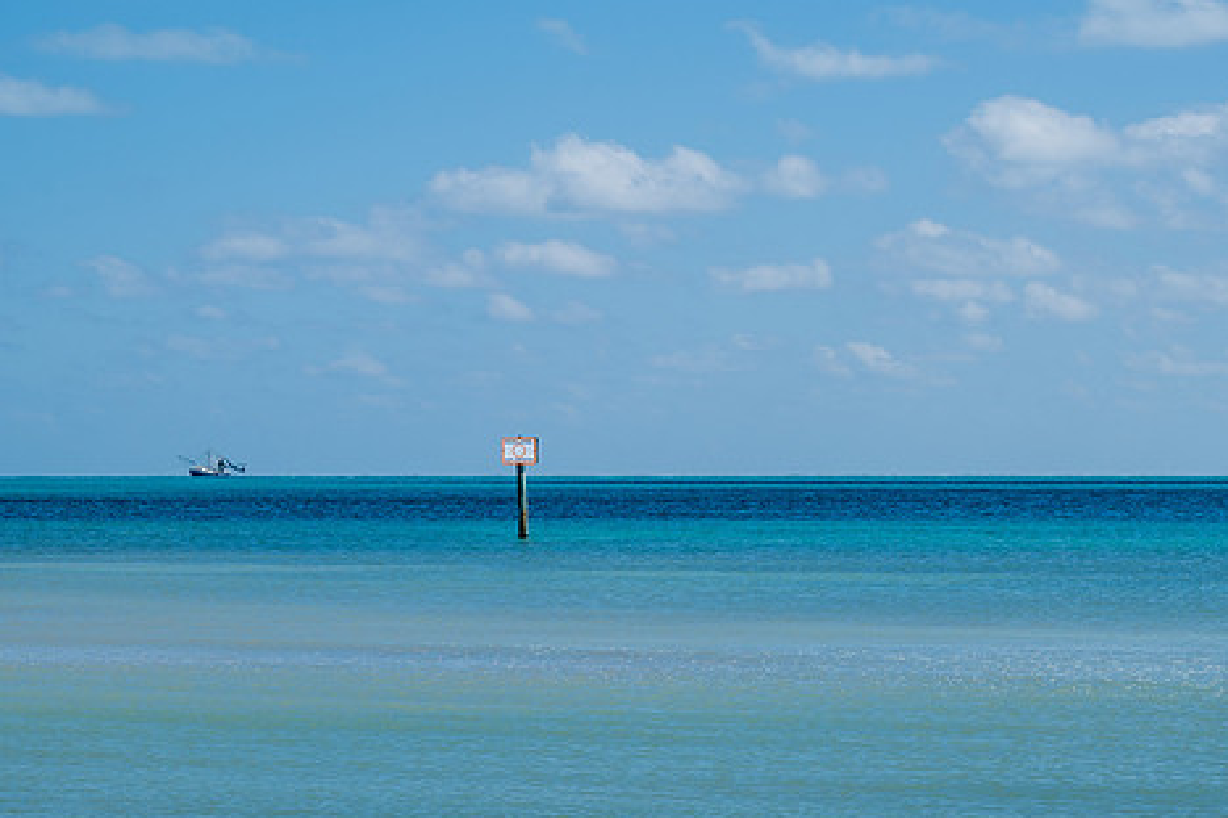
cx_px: 573
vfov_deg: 10.4
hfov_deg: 15.5
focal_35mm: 132
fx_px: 4501
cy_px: 352
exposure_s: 1/200
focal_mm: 70
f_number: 13
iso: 125
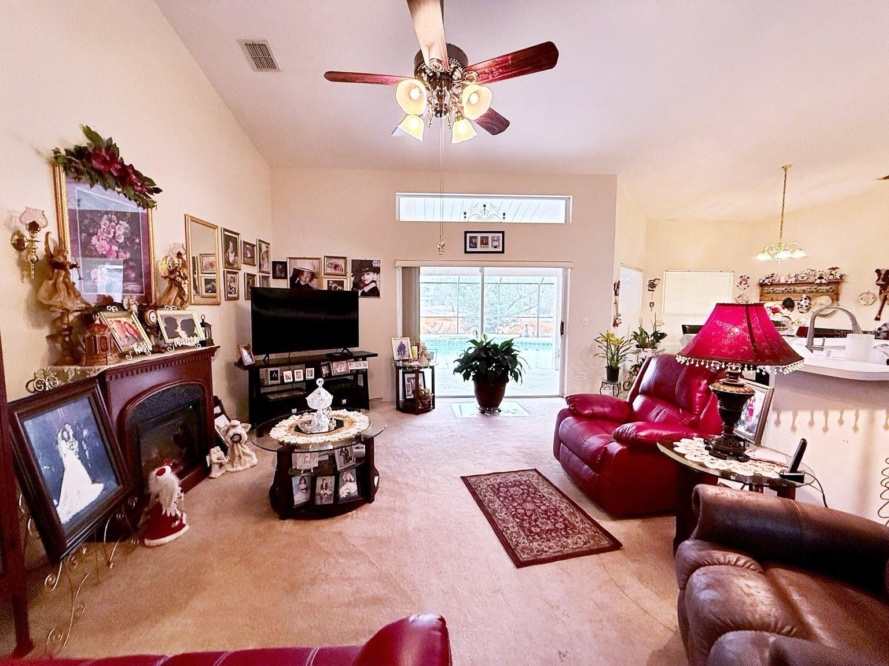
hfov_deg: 102.1
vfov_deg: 85.7
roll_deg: -0.3
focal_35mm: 14
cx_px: 444
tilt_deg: -4.4
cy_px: 333
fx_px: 360
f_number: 2.2
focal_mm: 2.22
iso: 400
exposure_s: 1/120
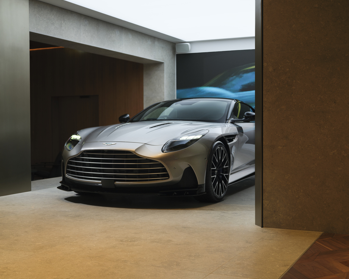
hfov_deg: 35.3
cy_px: 139
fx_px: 547
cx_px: 166
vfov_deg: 28.6
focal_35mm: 53
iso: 400
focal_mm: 63
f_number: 9
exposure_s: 1/20
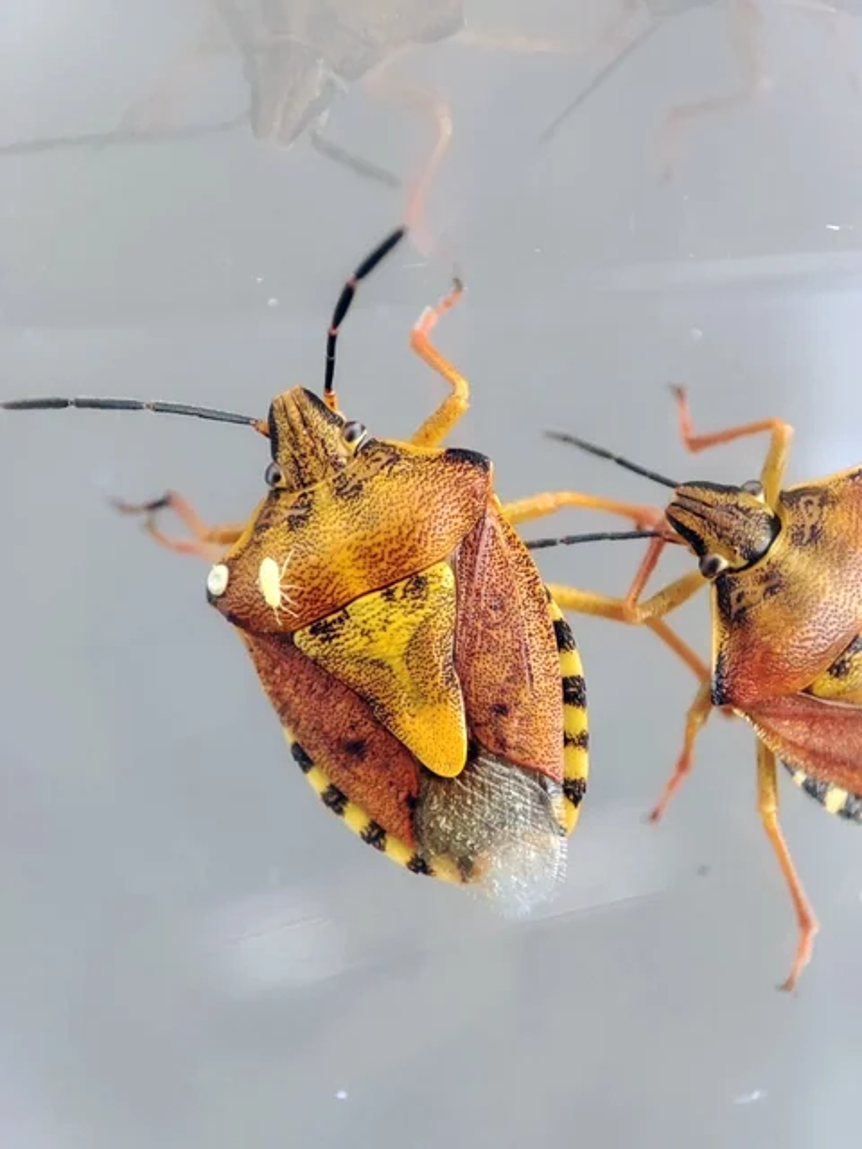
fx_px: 764
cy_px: 574
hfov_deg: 58.9
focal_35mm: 23
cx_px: 431
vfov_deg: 73.9
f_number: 2.4
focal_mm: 4.03
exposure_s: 1/800
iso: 400
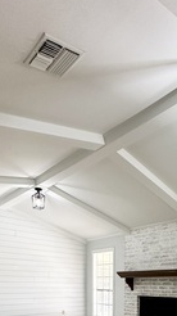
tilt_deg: -2.9
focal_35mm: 31
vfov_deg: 52.4
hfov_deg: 36.9
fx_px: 259
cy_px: 302
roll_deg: -0.4
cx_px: 130
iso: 250
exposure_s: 1/120
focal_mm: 2.22
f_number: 2.2
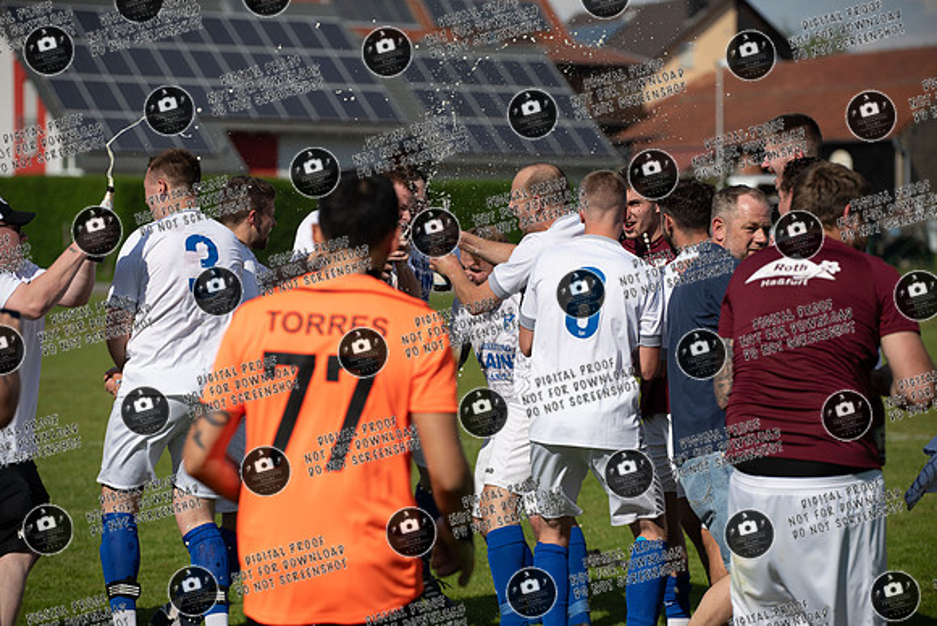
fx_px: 3254
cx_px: 468
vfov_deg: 11.0
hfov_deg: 16.4
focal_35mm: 125
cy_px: 313
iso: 64
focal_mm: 125
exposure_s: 1/1600
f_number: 3.5
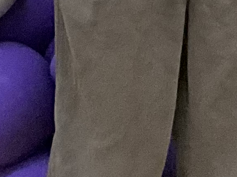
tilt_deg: -4.6
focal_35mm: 203
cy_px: -404
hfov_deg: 9.6
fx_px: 1390
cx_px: 314
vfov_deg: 6.5
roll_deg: +1.4
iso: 250
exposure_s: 1/60
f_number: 1.8
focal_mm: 3
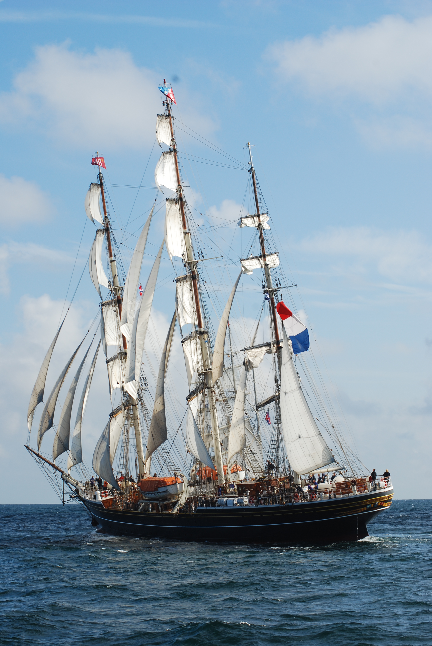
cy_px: 323
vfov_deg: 19.4
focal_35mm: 105
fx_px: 1884
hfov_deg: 13.1
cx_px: 216
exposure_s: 1/250
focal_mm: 70
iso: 140
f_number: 10
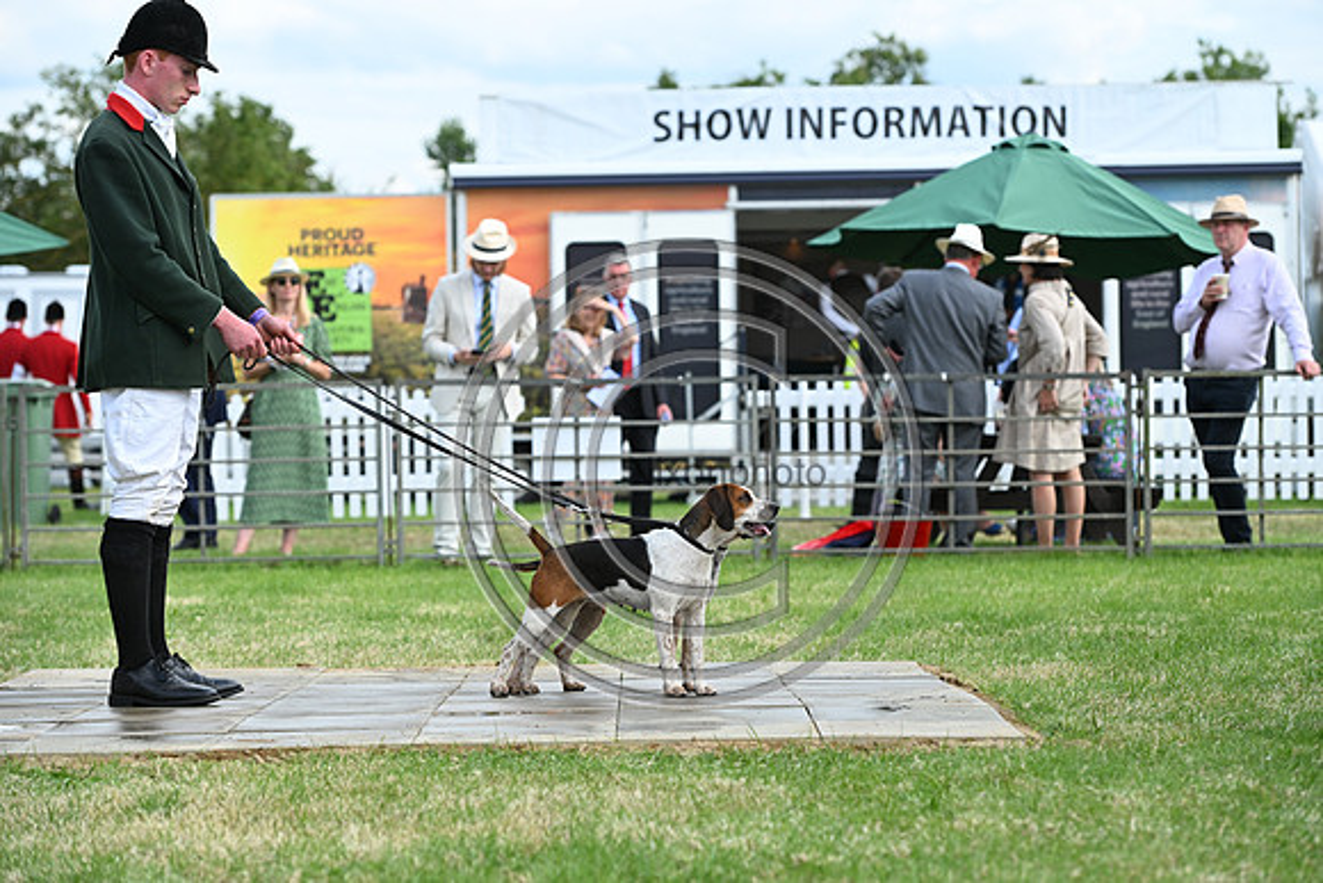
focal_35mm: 112
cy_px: 442
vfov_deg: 12.2
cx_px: 662
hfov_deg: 18.3
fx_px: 4117
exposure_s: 1/1000
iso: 450
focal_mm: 112
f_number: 4.5
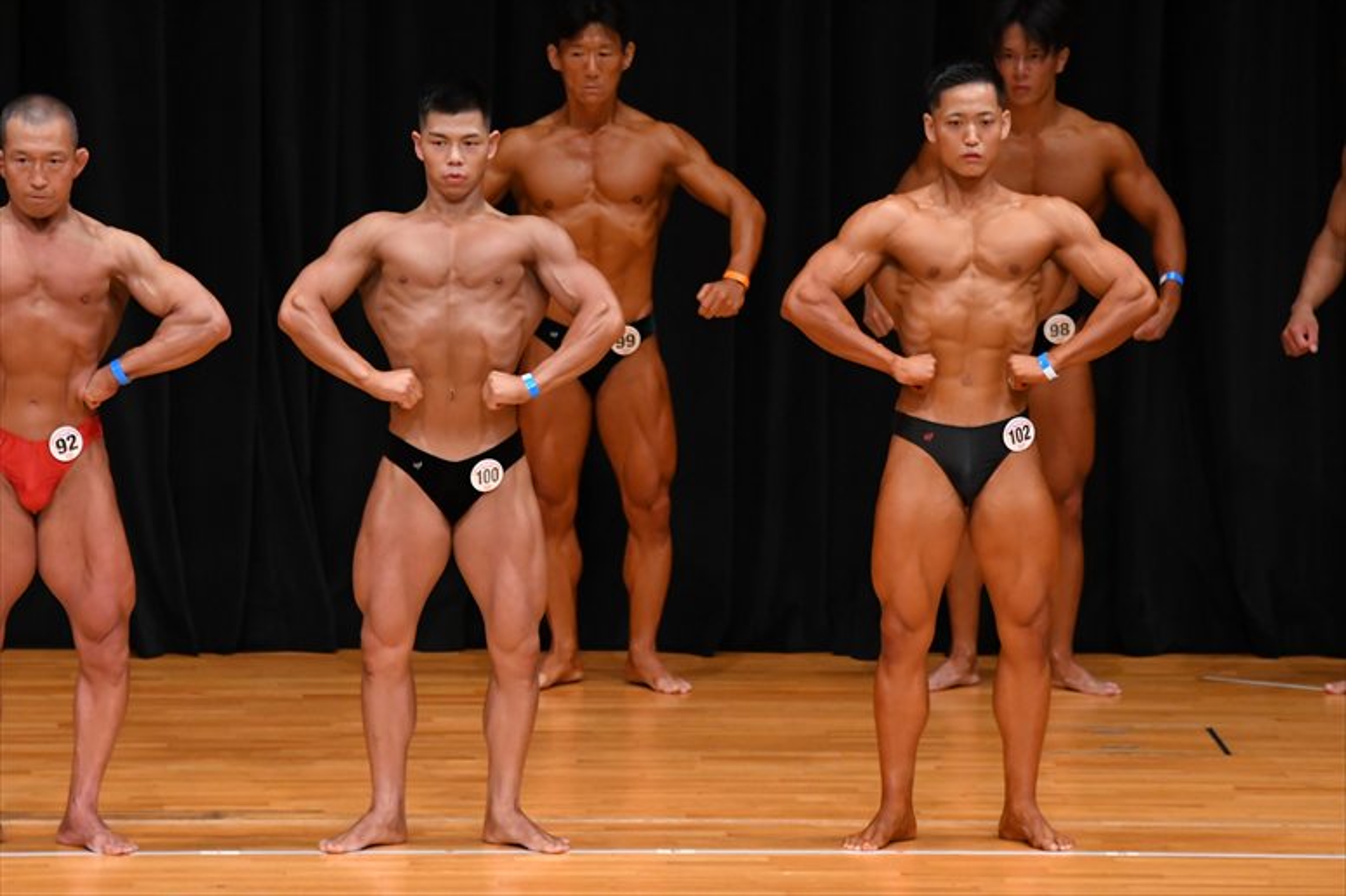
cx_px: 673
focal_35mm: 285
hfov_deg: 7.2
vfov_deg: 4.8
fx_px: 10651
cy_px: 448
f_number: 5.6
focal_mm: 190
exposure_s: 1/400
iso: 3200
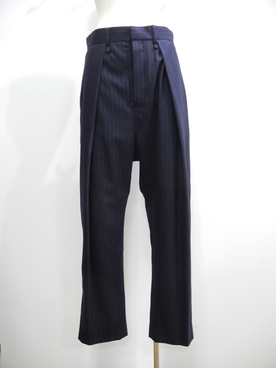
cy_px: 184
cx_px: 138
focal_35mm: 30
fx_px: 319
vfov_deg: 60.0
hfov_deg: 46.8
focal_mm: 5.4
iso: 400
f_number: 3.5
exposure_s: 1/17.5
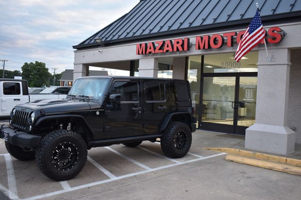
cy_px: 100
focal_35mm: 34
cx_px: 150
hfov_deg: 55.1
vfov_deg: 38.3
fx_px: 288
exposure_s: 1/80
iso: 400
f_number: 4.5
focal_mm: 23
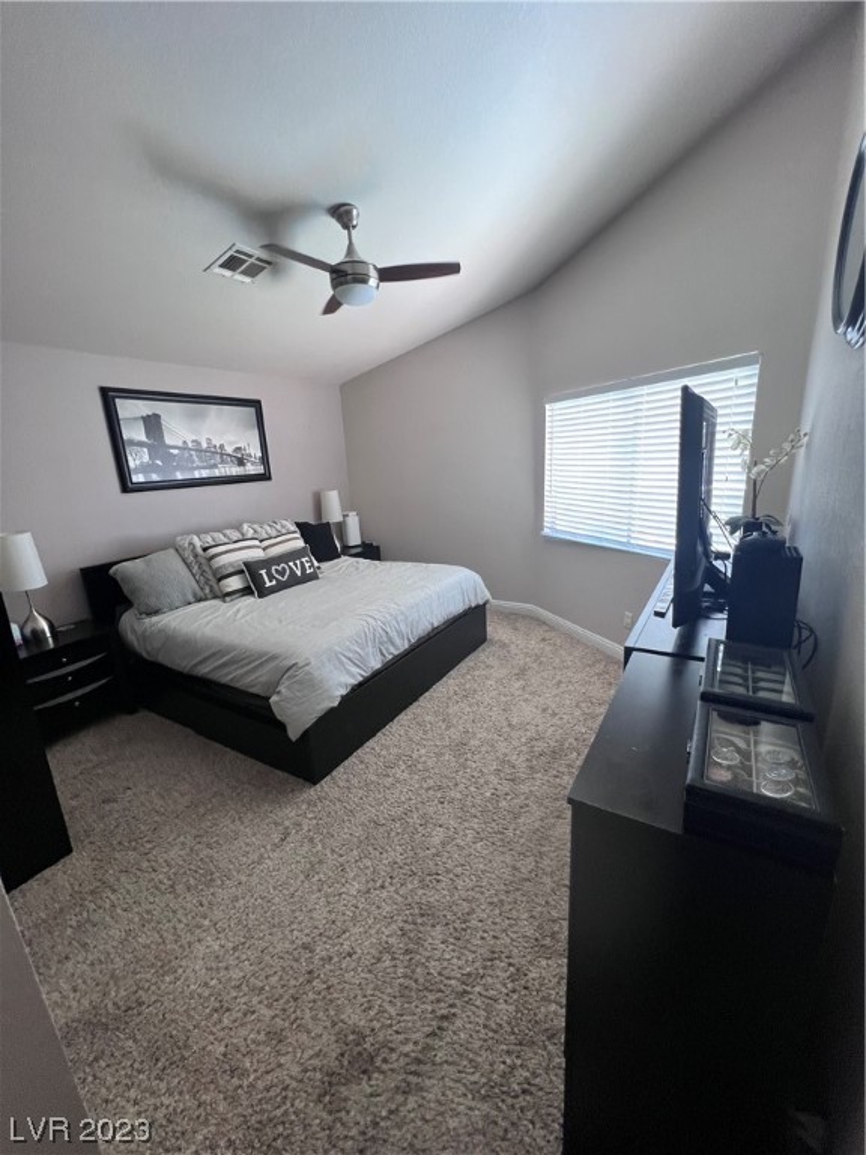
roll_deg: +3.3
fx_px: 434
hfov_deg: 89.9
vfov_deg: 106.2
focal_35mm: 13
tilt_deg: -13.8
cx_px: 433
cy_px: 578
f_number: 1.8
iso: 200
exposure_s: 1/99
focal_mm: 1.57
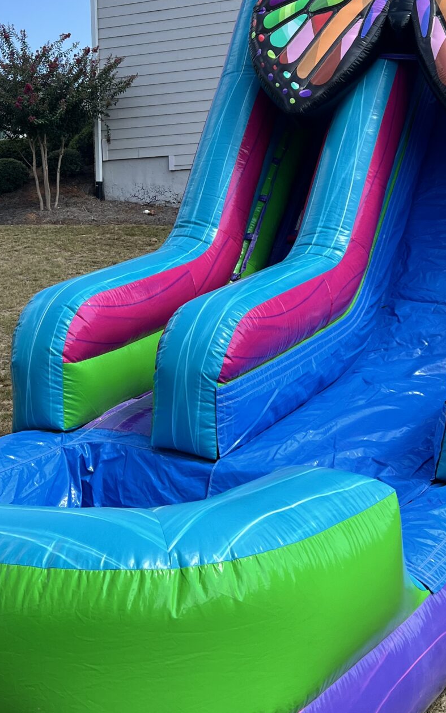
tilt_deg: +0.3
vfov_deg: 36.0
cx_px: 213
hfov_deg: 23.1
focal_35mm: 56
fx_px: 1090
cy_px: 246
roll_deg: +1.6
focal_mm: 5.7
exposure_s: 1/2045
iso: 50
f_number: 1.5
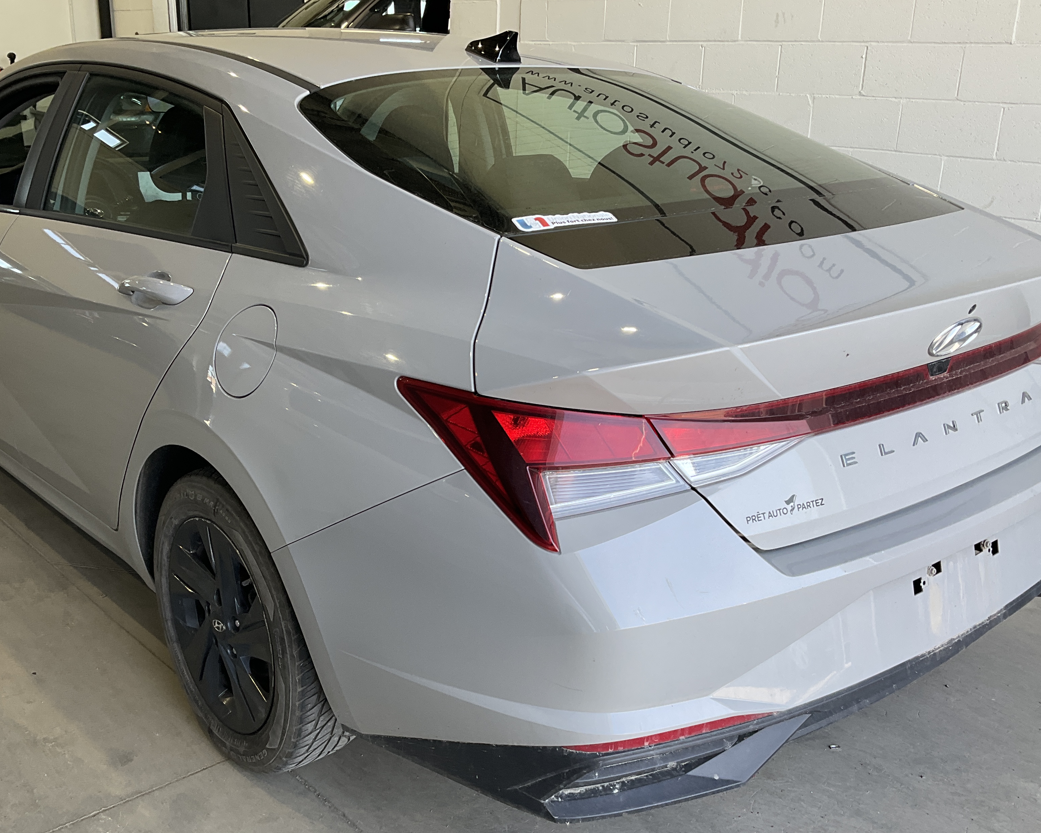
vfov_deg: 40.0
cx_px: 467
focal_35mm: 37
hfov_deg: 49.0
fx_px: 1140
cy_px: 480
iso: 32
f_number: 1.8
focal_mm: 3
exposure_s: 1/122
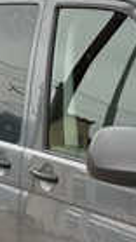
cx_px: 230
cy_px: 244
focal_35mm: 113
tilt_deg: -13.4
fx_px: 726
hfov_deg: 10.2
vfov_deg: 18.5
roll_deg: +0.8
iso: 80
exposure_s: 1/325
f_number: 1.78
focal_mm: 6.86
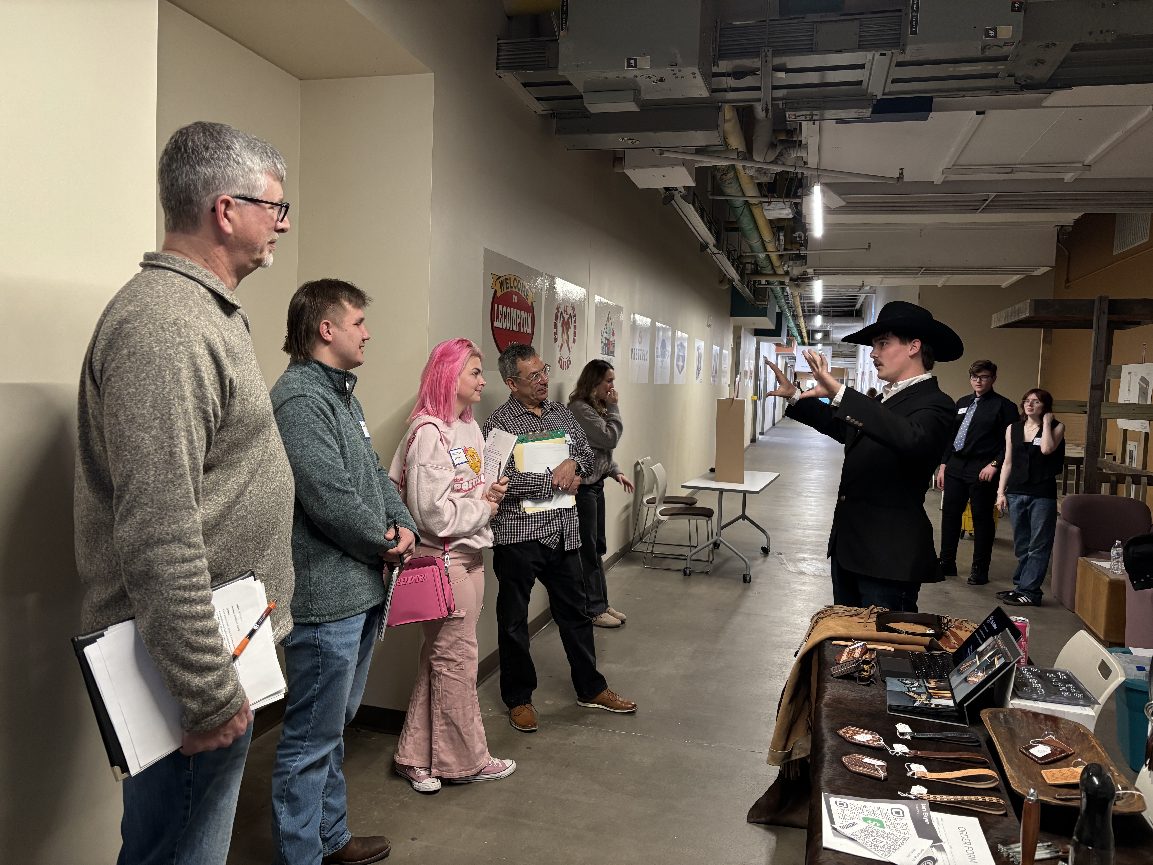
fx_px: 866
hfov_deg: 67.3
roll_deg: -2.6
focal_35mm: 26
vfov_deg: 53.1
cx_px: 576
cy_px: 432
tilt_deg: -3.2
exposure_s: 1/60
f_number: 1.6
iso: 200
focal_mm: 5.96
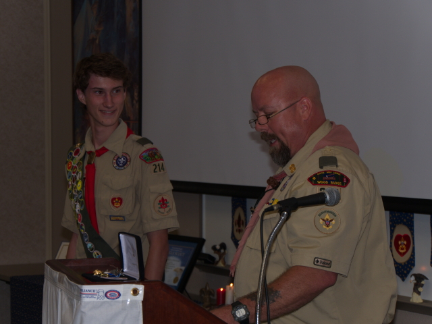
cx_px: 216
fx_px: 1373
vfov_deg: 13.5
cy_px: 162
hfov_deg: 17.9
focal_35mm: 110
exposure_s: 1/125
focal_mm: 55
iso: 200
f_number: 5.1
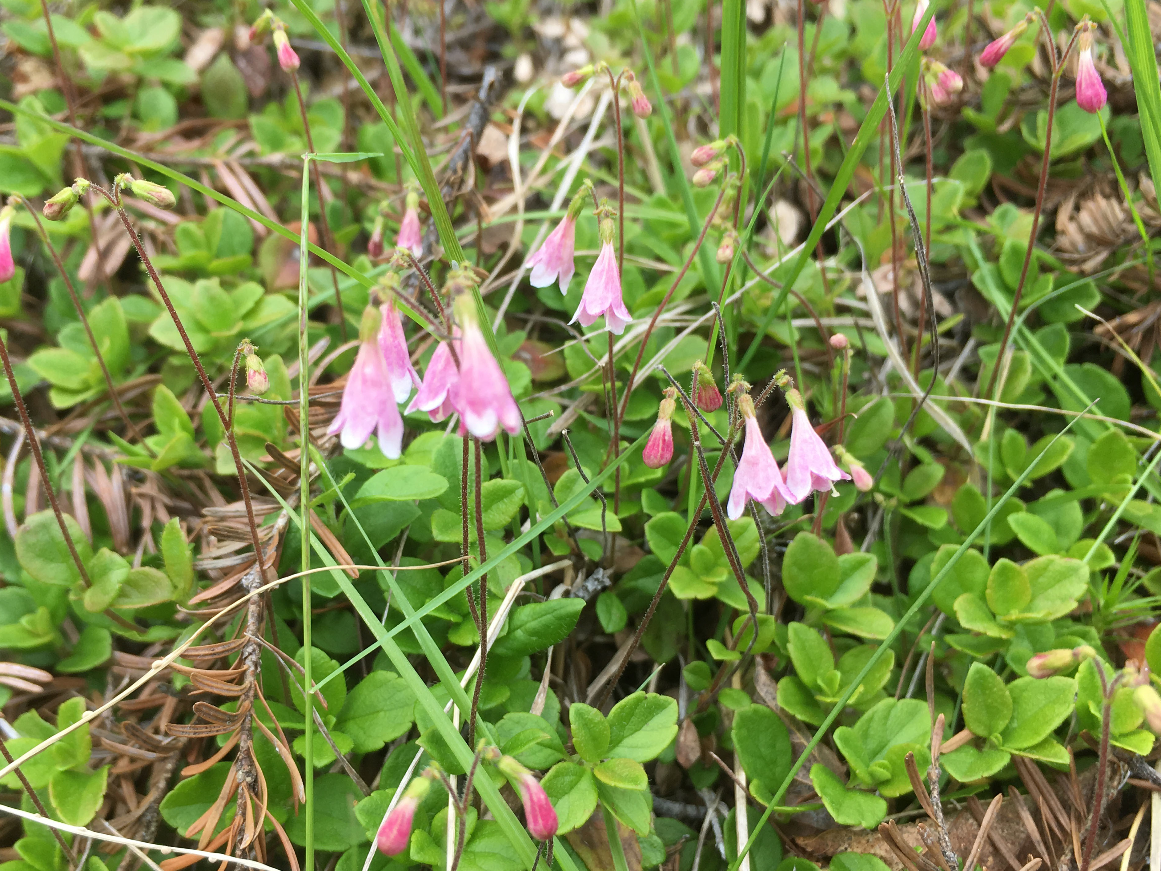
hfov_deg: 58.3
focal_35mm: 31
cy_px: 461
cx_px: 563
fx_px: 1040
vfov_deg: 45.4
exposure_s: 1/250
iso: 25
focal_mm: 4.15
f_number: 2.2
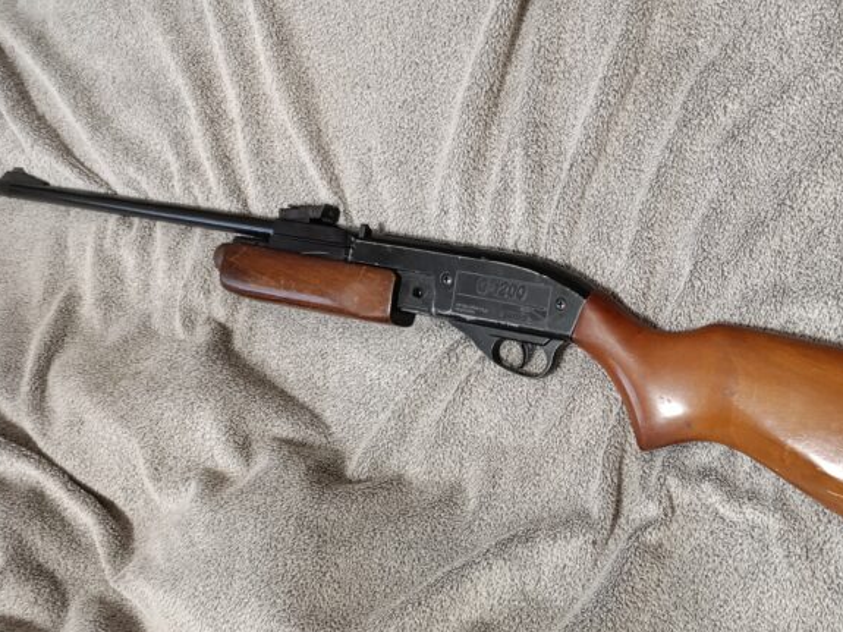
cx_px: 556
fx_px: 779
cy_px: 415
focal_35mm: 32
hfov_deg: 55.7
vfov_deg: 43.6
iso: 1250
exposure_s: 1/25
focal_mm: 6.14
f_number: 1.6
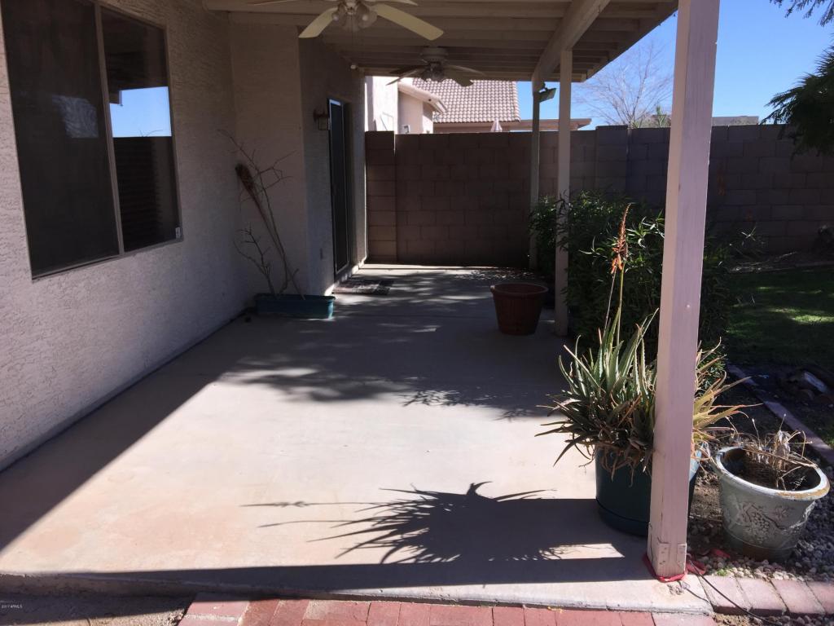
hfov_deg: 61.7
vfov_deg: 48.2
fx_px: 699
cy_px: 313
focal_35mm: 29
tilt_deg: -10.2
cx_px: 417
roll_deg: +0.6
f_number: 2.2
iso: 32
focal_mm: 4.15
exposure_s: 1/1319
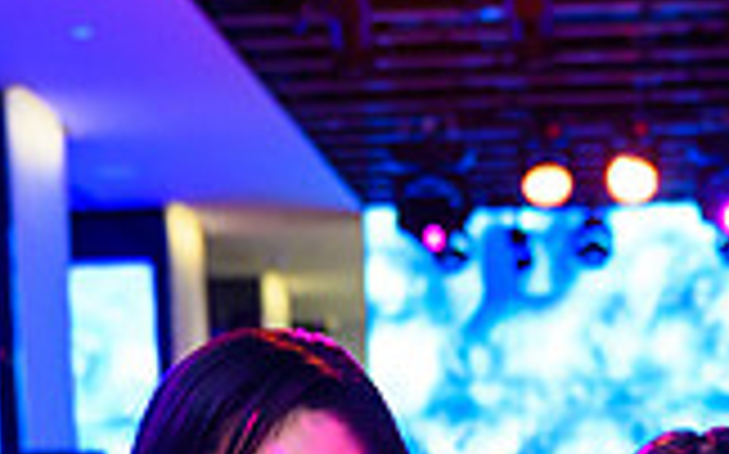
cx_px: 562
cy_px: 836
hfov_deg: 17.7
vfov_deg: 10.5
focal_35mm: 117
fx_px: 2323
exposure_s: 1/160
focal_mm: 32
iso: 1600
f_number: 3.2
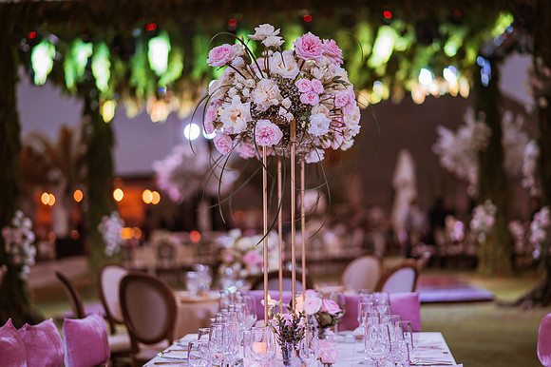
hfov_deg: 23.9
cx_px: 276
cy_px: 184
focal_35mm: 85
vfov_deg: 16.1
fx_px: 1300
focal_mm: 85
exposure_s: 1/200
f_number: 1.8
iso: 800
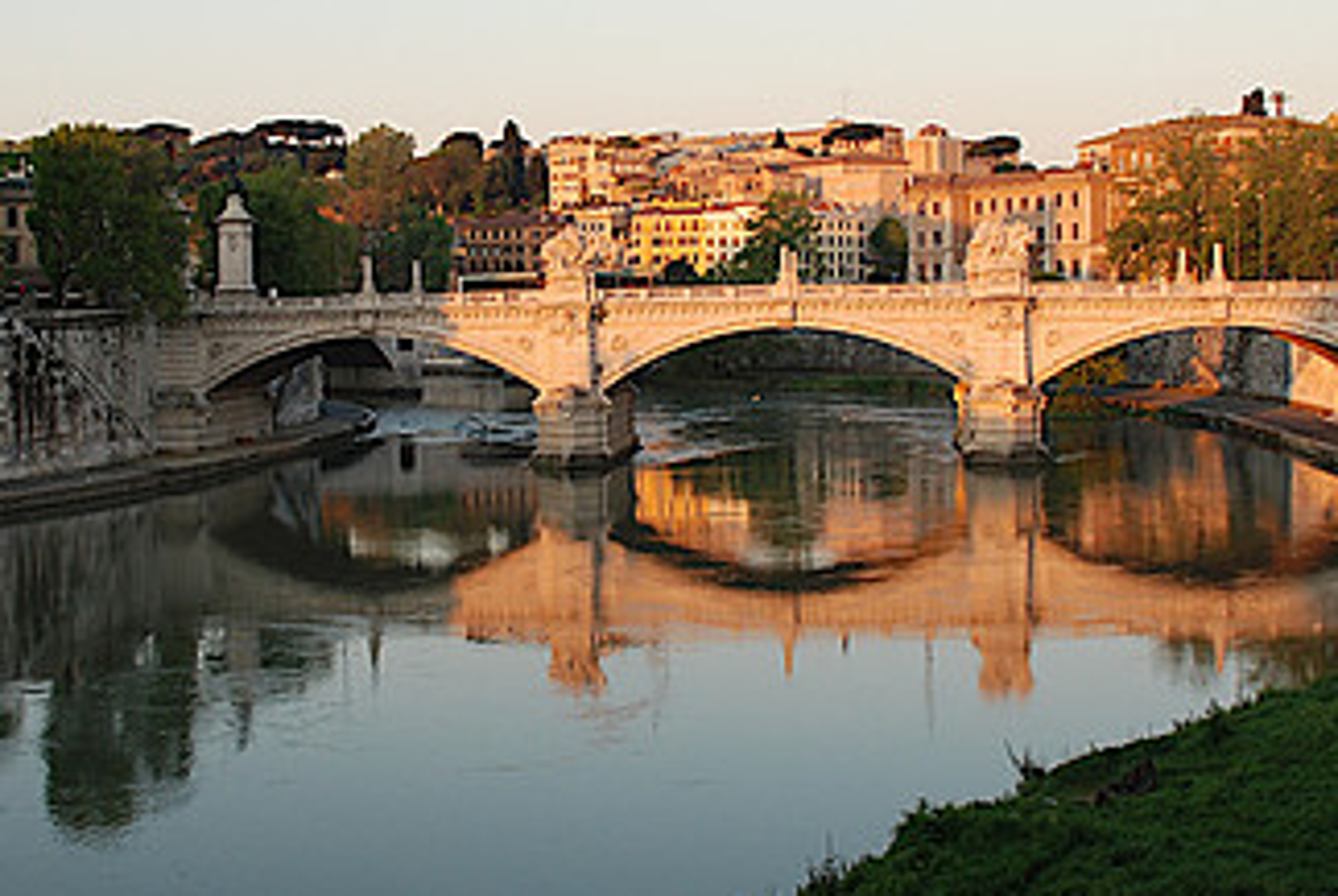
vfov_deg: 23.0
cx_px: 603
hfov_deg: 33.9
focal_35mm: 59
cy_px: 367
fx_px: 2196
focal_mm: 22
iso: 200
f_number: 5
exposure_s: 1/100
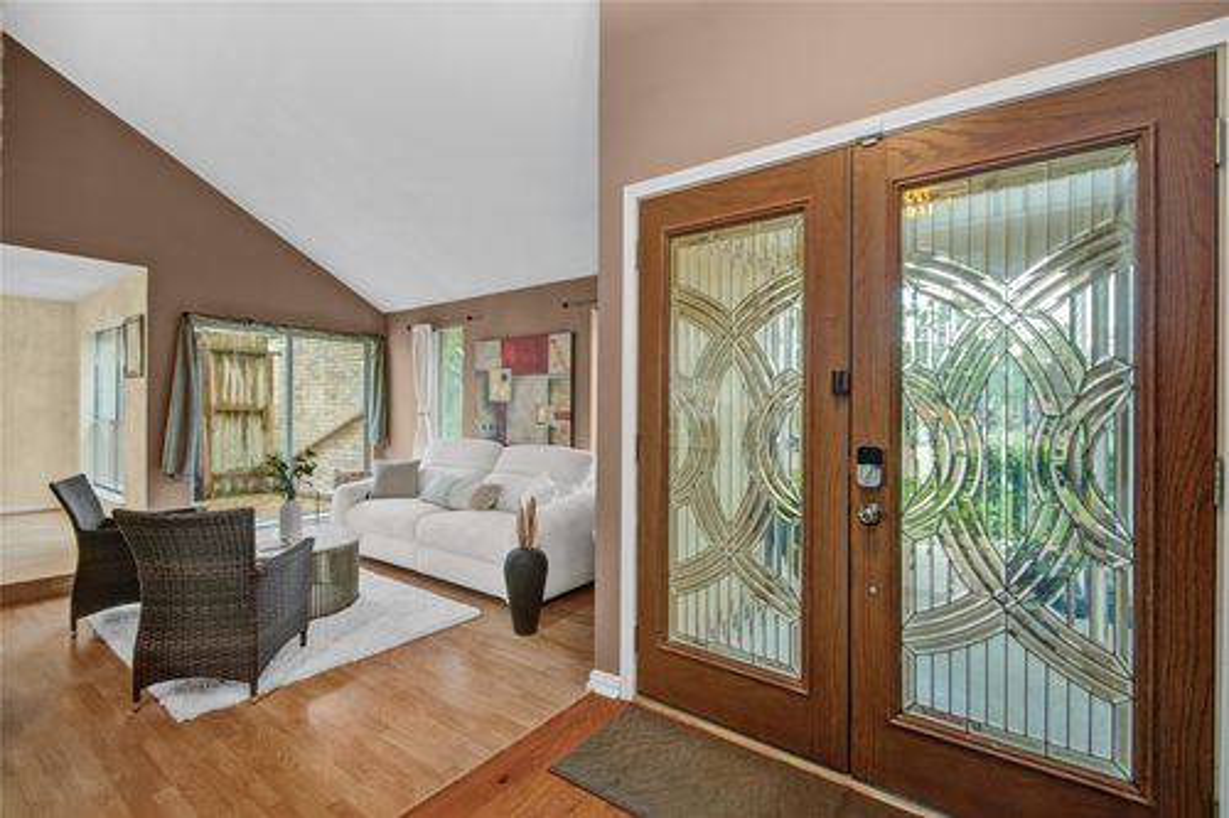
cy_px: 409
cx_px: 614
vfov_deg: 73.7
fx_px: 546
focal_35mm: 16
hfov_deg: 96.8
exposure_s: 1/2.5
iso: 500
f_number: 8
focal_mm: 16
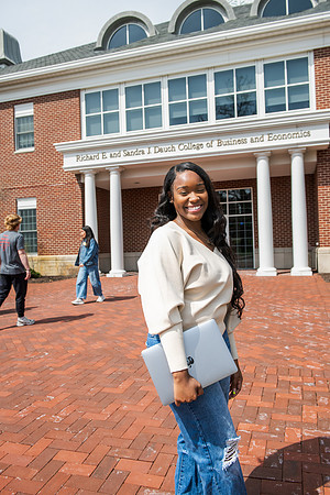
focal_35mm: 31
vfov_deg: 60.3
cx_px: 165
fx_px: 426
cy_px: 248
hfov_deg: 42.3
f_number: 5.6
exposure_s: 1/500
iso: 200
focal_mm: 31
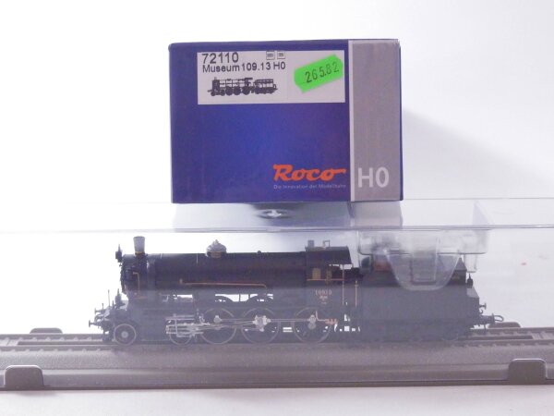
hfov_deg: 29.4
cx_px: 277
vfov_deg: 22.3
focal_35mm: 66
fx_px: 1056
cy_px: 208
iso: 1600
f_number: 4.4
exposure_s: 1/160
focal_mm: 11.9
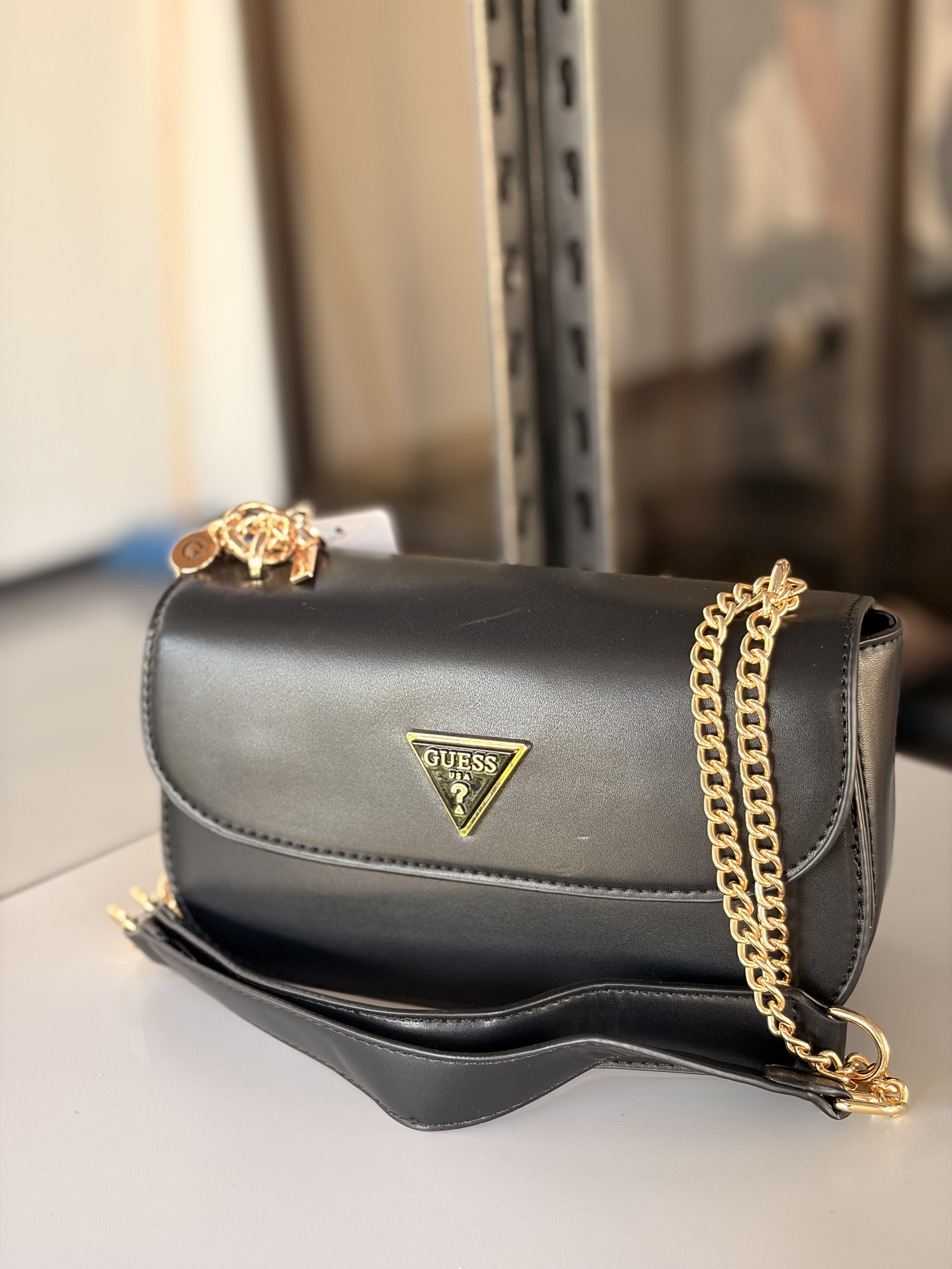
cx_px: 476
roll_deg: +2.9
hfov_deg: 28.0
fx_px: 1907
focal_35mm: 52
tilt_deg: -21.0
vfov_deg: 36.8
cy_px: 634
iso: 125
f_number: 1.6
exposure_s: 1/60
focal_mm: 5.96
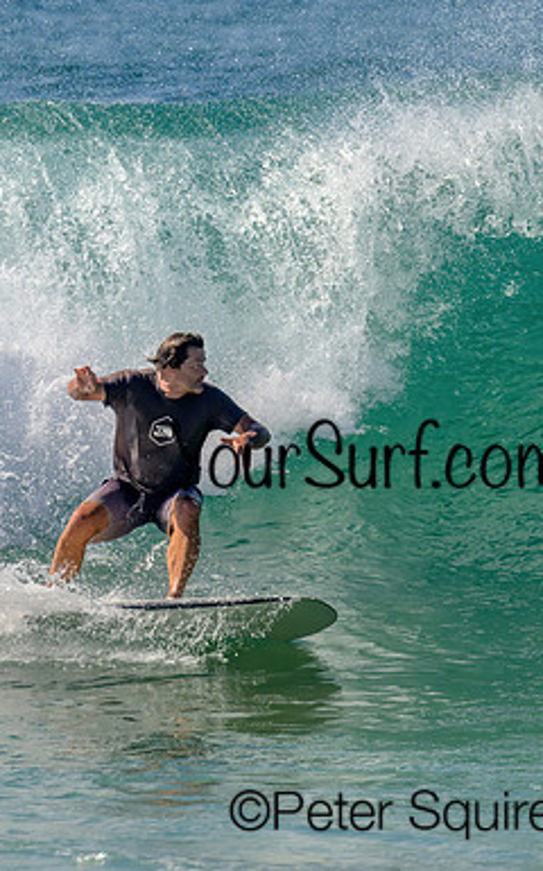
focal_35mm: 1065
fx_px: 25264
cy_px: 364
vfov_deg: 2.0
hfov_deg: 1.2
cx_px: 311
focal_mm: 550
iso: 560
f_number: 11
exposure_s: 1/2000
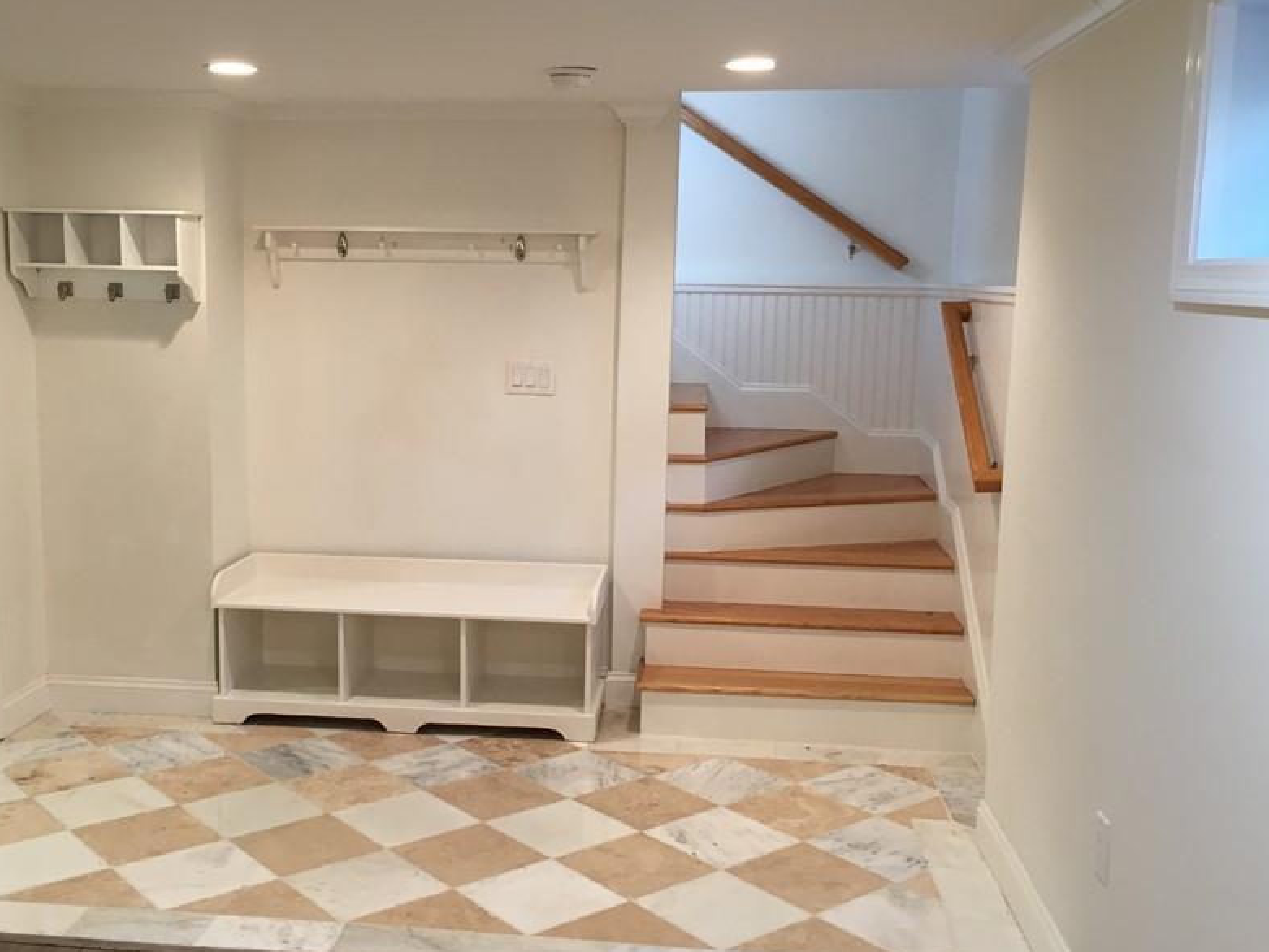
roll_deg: -1.1
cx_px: 556
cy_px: 491
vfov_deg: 37.7
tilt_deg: -8.4
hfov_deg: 48.9
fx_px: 1393
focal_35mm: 38
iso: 64
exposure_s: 1/30
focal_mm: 4.15
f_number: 2.2
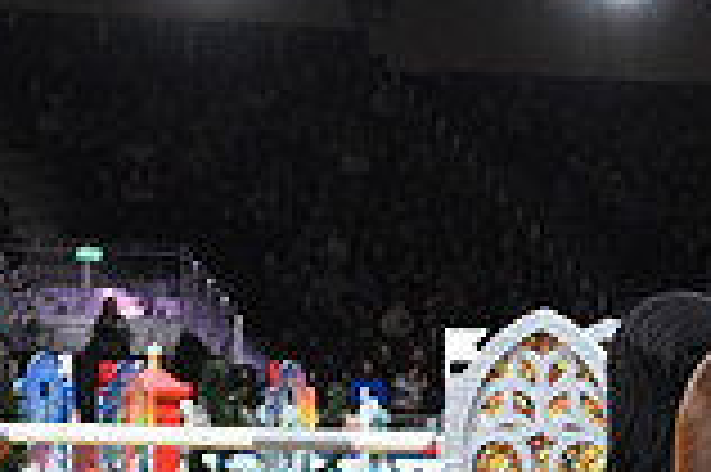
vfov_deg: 4.4
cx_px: 1206
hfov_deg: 6.4
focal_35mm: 315
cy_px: 310
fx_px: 6215
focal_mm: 86
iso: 5000
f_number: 3.5
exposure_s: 1/800
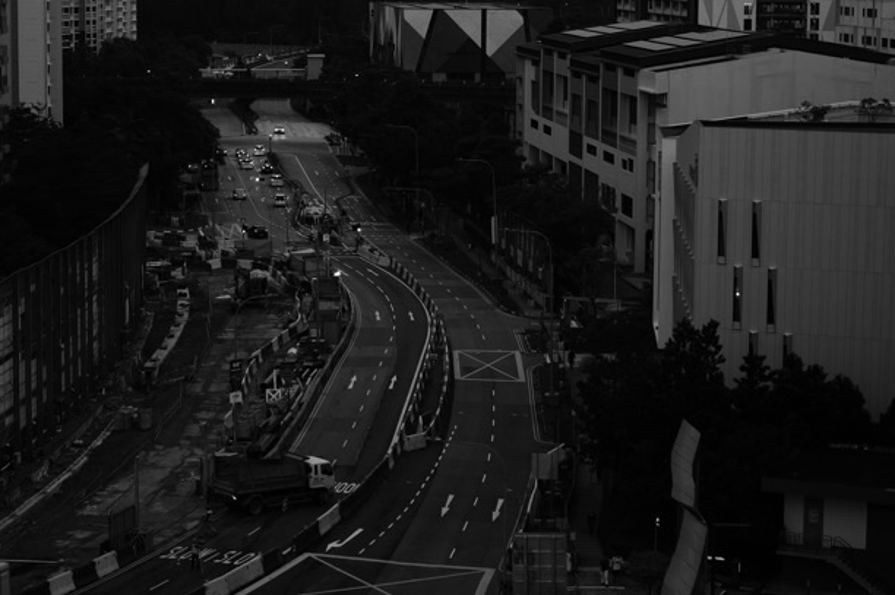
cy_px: 234
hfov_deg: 22.6
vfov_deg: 15.2
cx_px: 377
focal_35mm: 90
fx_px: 2236
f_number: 2
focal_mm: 43
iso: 250
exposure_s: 1/125
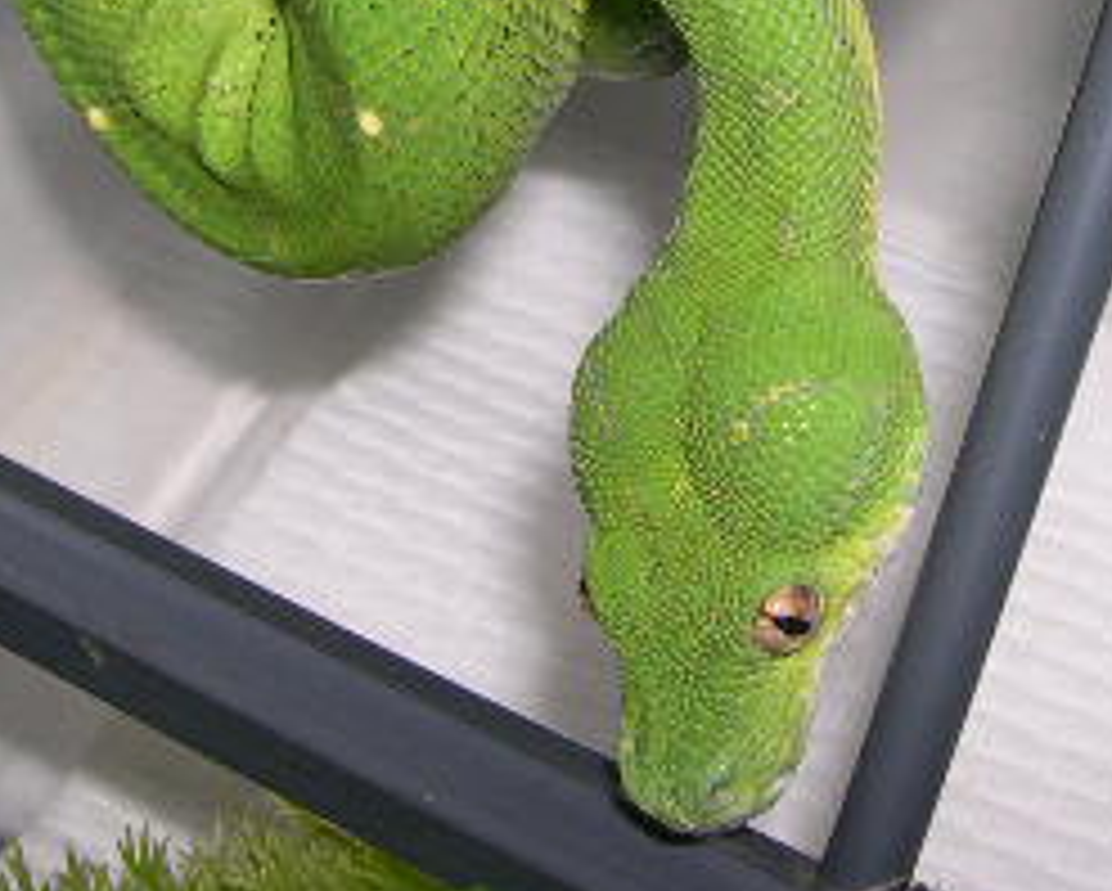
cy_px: -135
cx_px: 707
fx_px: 3162
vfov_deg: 15.5
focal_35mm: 96
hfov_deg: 19.9
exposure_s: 1/60
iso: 100
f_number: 7.6
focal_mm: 8
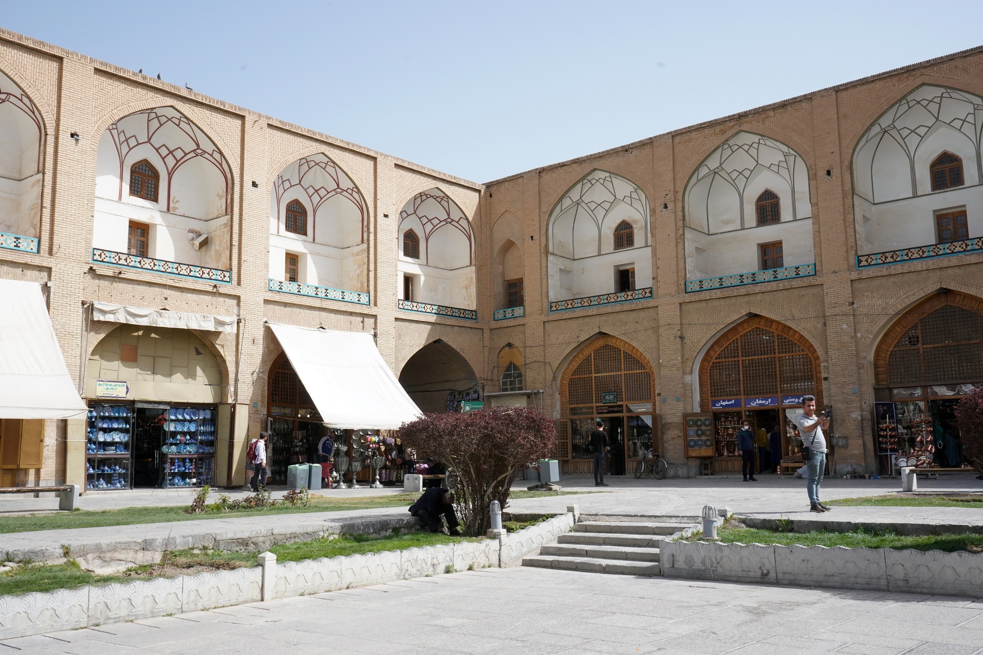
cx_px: 492
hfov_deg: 57.2
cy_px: 328
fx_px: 901
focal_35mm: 33
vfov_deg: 40.0
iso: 1250
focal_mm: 33
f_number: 14
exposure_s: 1/800
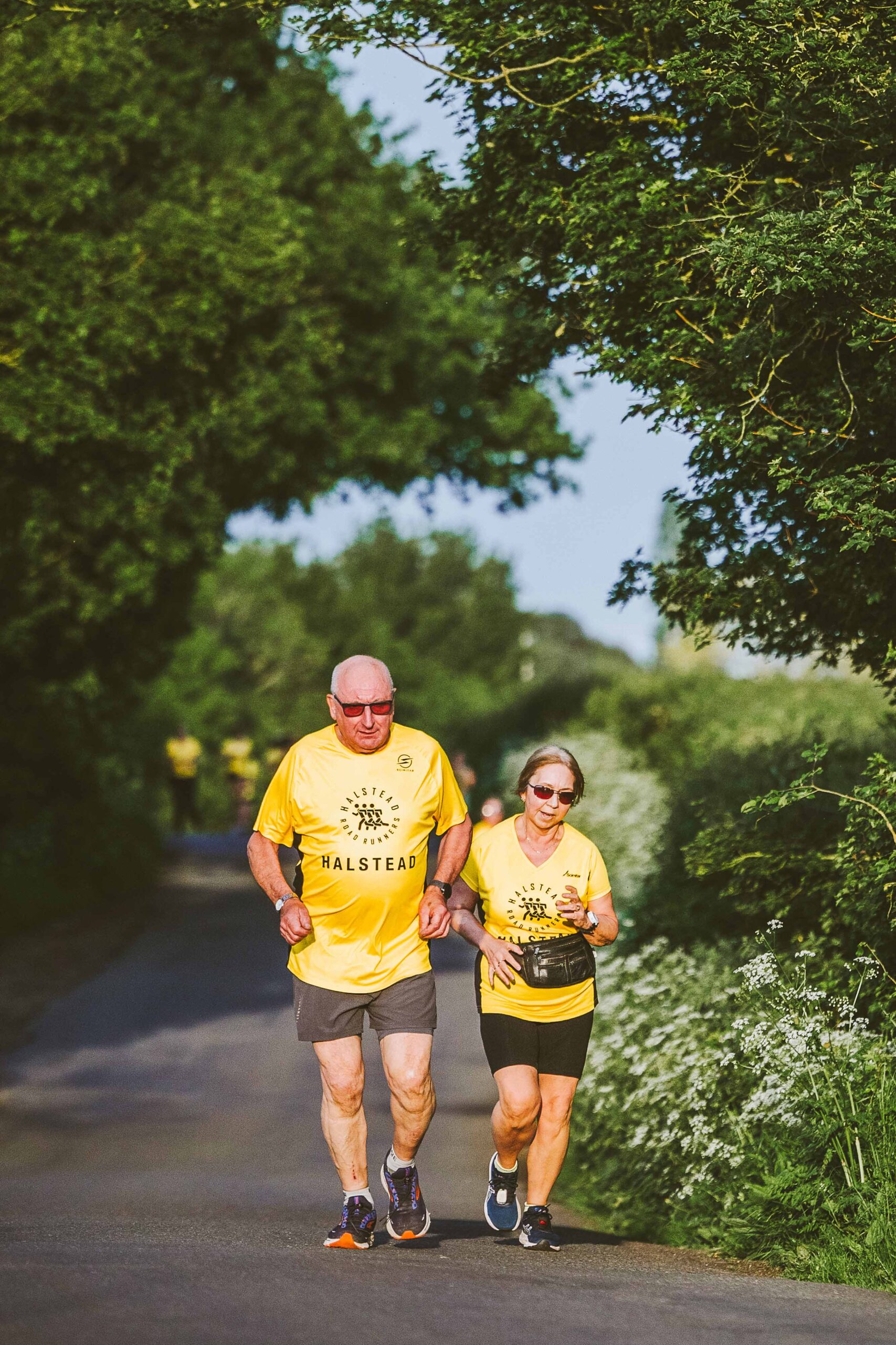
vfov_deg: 9.5
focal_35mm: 217
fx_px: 8100
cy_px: 672
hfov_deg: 6.3
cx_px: 448
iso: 500
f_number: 2.8
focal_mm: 145
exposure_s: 1/8000
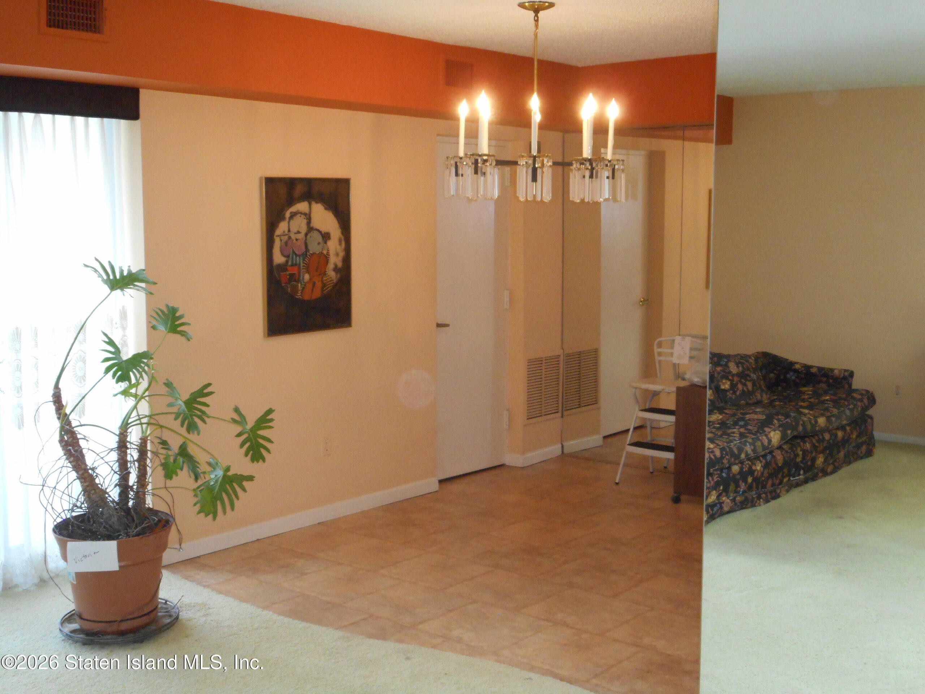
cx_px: 462
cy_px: 347
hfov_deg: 42.9
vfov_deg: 32.9
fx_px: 1176
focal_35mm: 44
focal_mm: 7.9
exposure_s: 1/30
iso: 500
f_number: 4.7
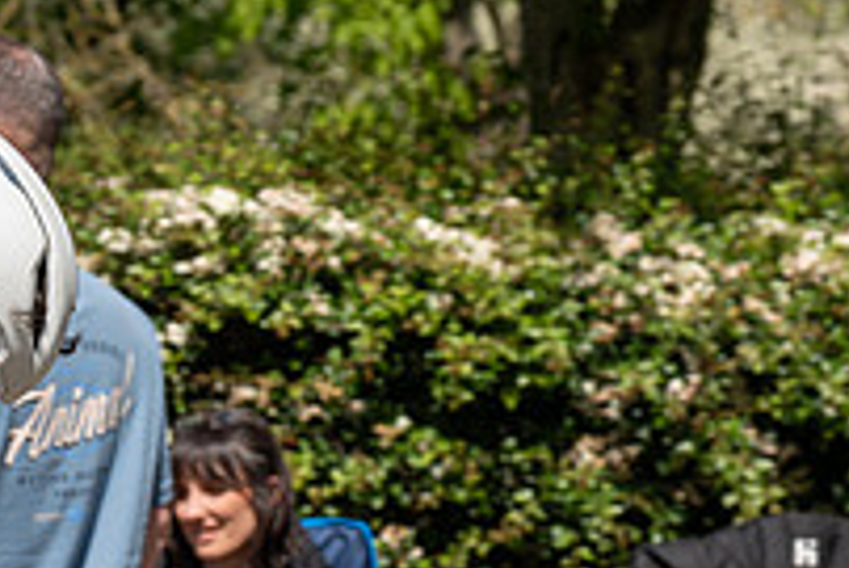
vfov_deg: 6.8
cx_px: -151
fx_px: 4743
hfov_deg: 10.1
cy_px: 520
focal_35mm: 201
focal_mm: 70
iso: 200
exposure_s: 1/1000
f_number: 5.6
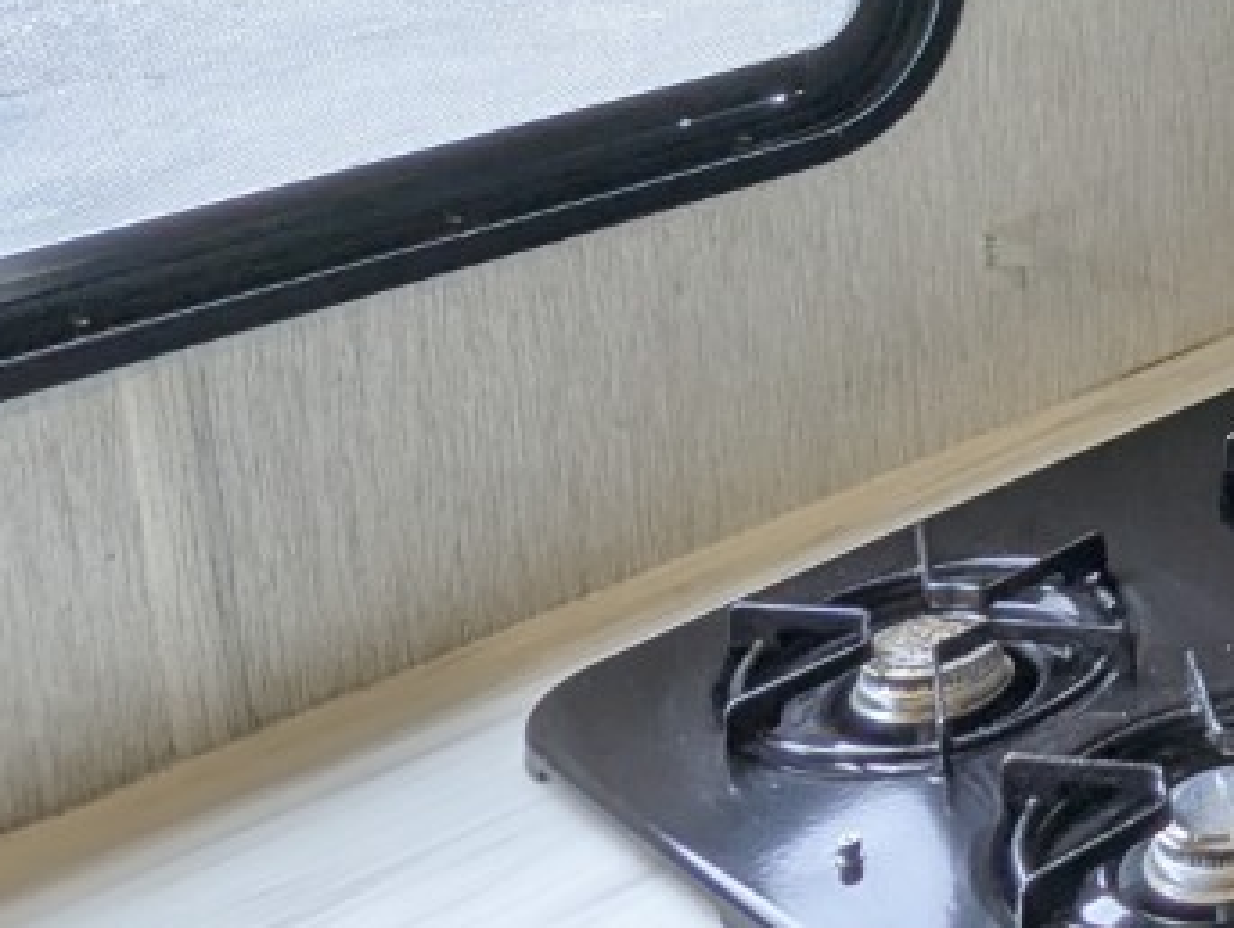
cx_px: 1819
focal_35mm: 65
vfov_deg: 20.9
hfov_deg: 24.0
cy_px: -234
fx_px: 2320
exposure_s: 1/82.2
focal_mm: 2.35
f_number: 2.2
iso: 49
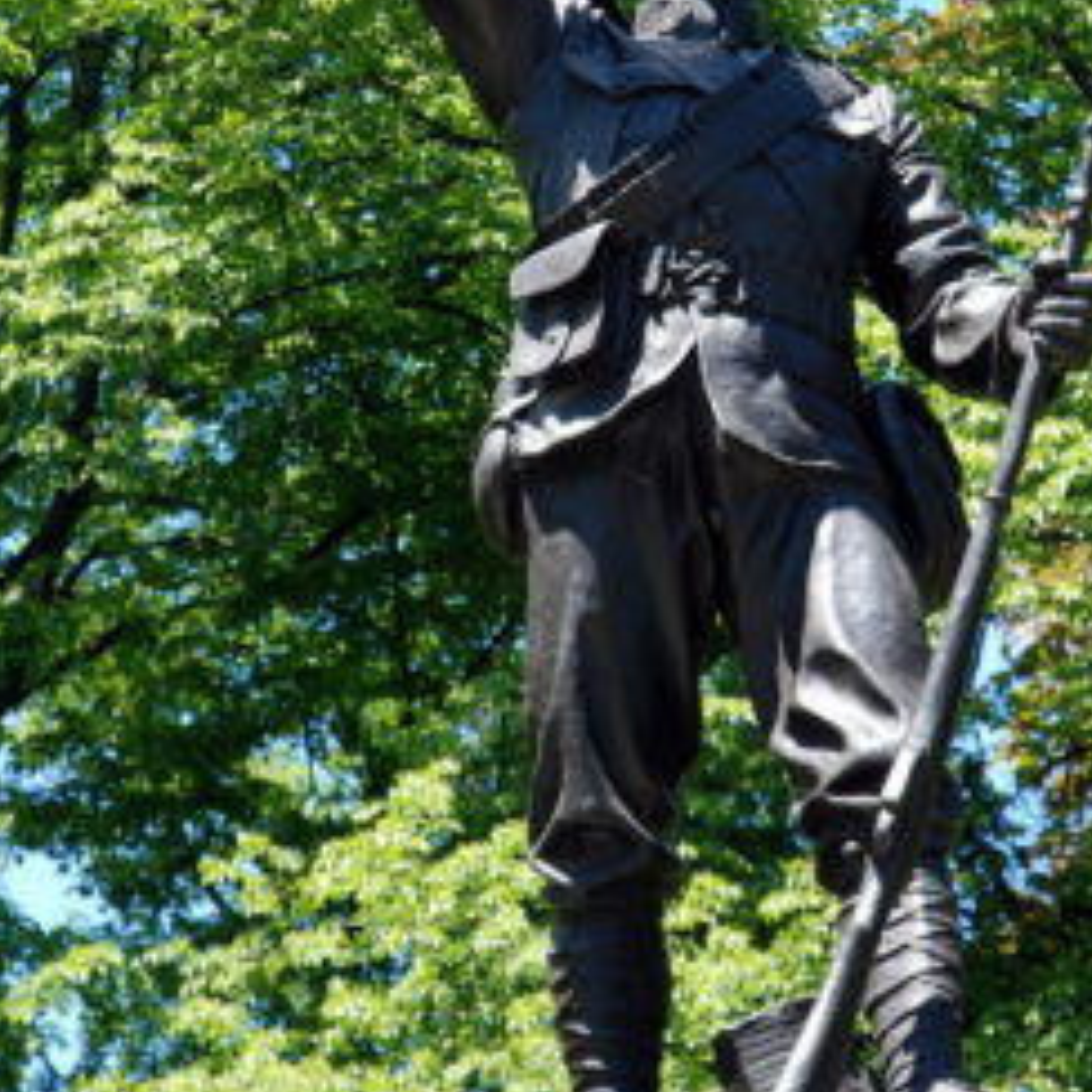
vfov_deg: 12.1
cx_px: 732
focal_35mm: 144
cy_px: 318
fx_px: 5135
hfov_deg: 12.1
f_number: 5
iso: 100
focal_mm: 55
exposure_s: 1/100
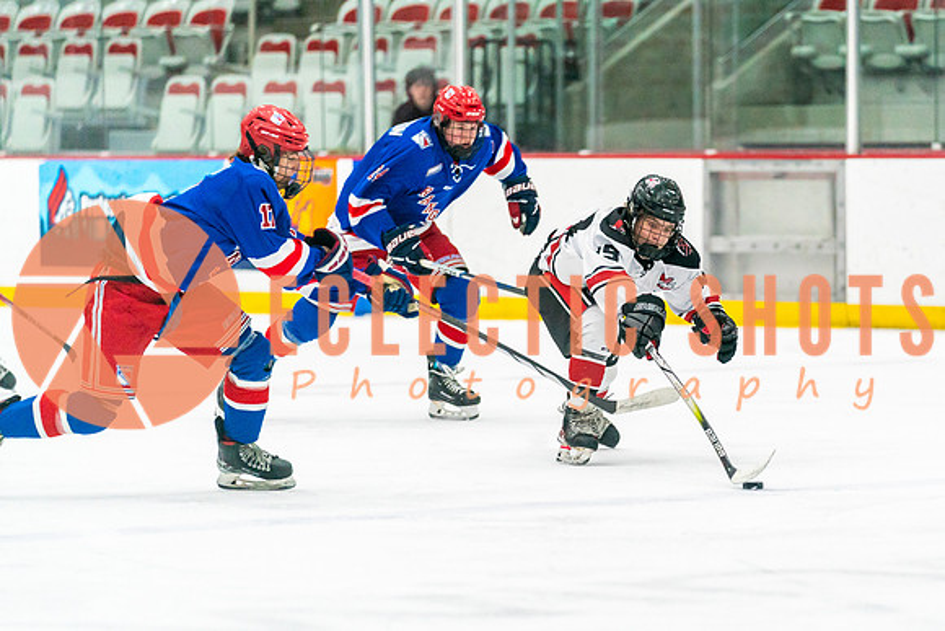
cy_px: 363
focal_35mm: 258
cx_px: 628
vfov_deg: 5.3
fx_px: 6774
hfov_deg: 8.0
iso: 3200
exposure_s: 1/1000
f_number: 2.8
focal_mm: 194
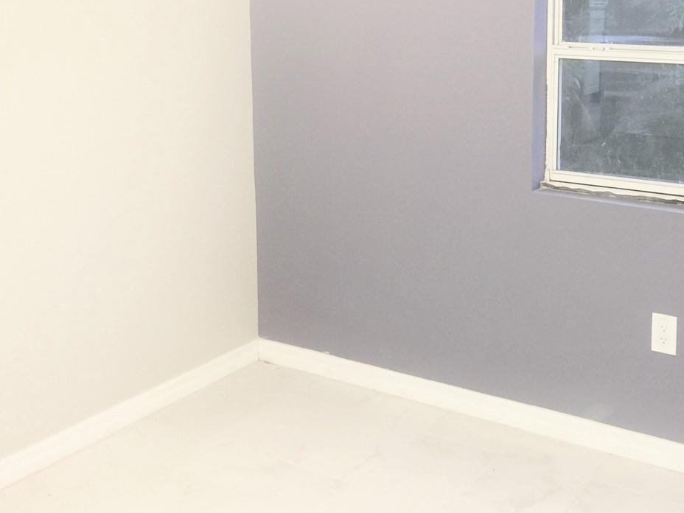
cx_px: 436
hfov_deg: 37.9
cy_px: 111
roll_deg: -0.5
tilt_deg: -8.8
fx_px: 988
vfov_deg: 28.5
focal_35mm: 50
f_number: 2.2
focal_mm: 4.15
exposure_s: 1/15
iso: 80
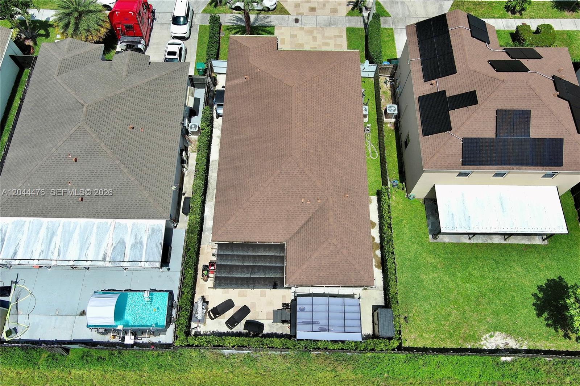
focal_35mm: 29
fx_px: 467
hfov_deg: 63.7
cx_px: 290
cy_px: 193
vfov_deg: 44.9
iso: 100
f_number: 2.8
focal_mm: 10.57
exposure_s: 1/2227
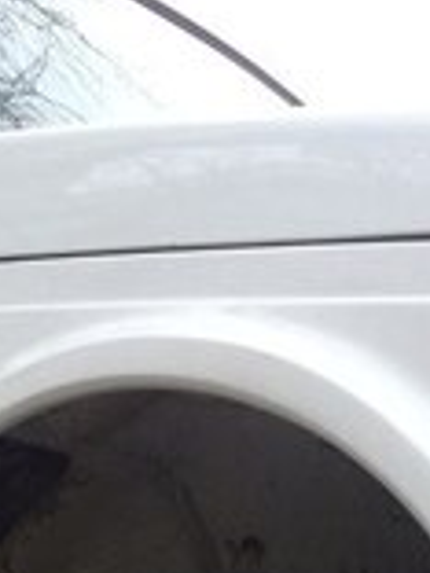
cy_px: 834
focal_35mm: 92
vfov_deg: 19.0
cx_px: 66
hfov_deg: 15.9
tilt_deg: -10.1
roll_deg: -3.3
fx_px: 1524
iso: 50
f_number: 2.2
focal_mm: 4.15
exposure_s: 1/33
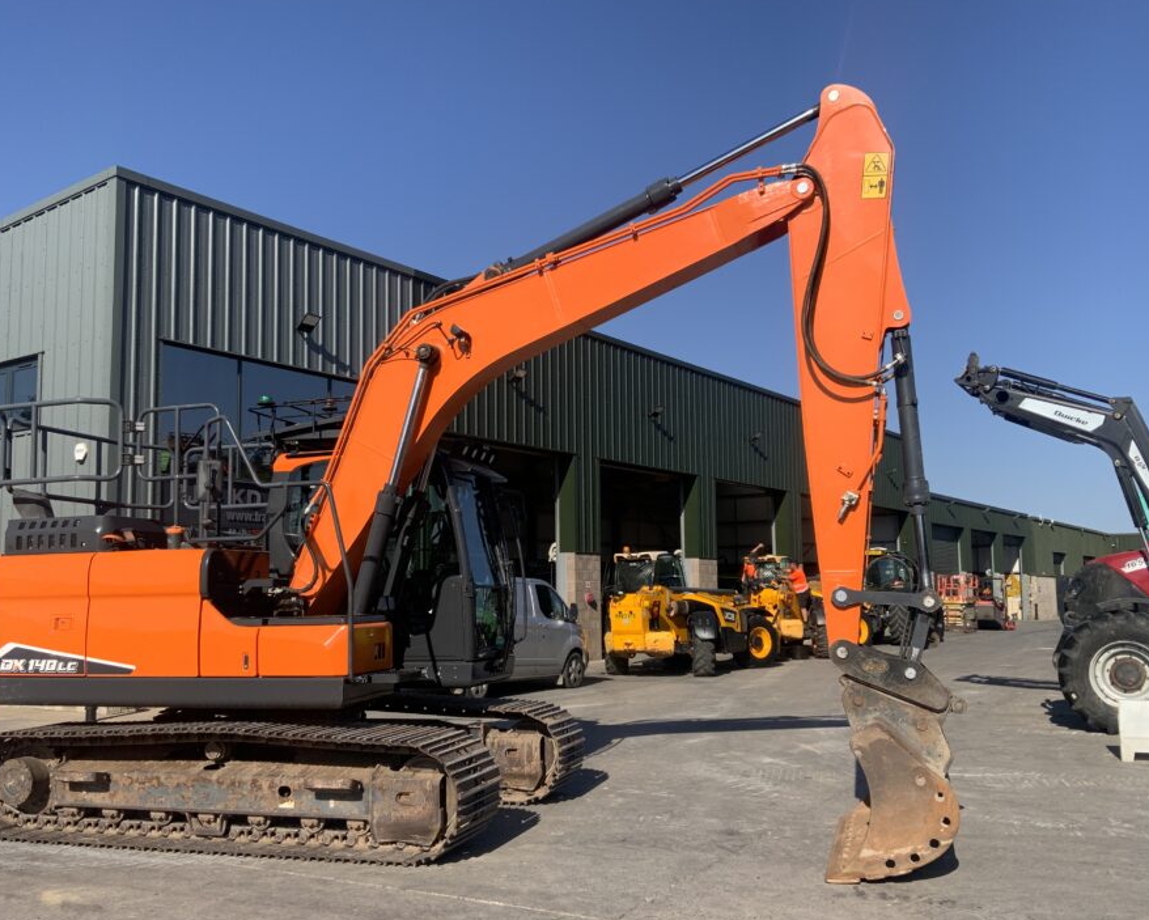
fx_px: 1123
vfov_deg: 44.5
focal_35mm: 33
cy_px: 487
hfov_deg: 54.1
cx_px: 530
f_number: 1.8
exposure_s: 1/1848
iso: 16
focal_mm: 3
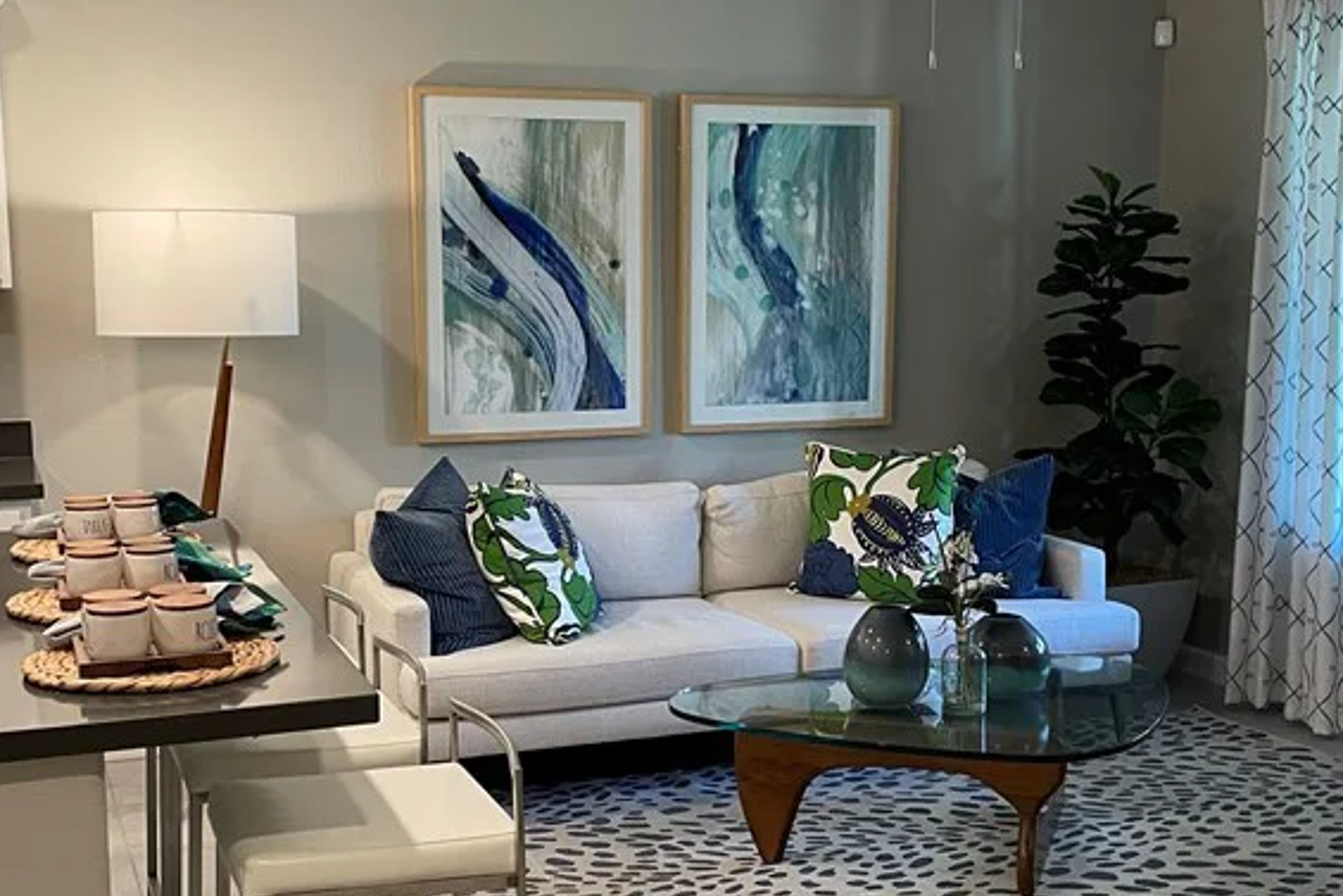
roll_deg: +0.5
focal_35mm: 49
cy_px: 487
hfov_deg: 40.3
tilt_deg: -8.9
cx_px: 639
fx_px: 1828
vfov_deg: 27.5
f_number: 1.6
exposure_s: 1/60
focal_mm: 4.2
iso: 125
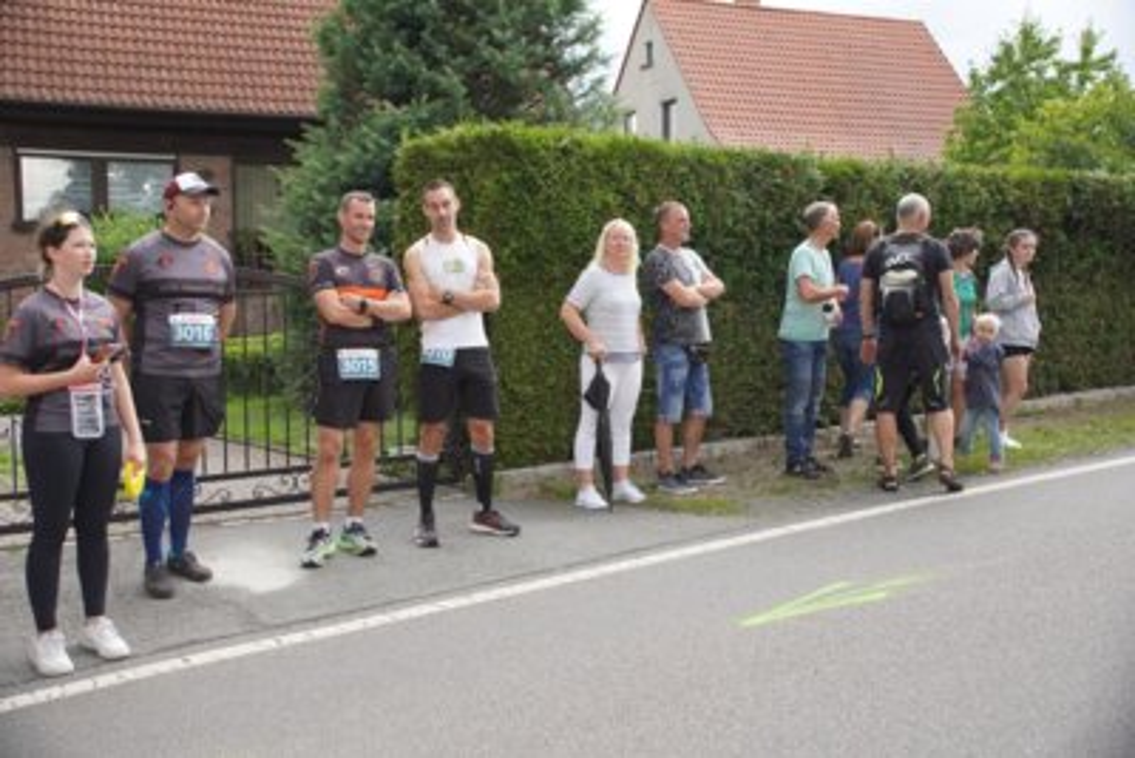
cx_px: 568
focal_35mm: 39
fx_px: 1230
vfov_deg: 34.2
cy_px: 379
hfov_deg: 49.5
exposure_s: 1/160
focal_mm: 26
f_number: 4
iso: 500
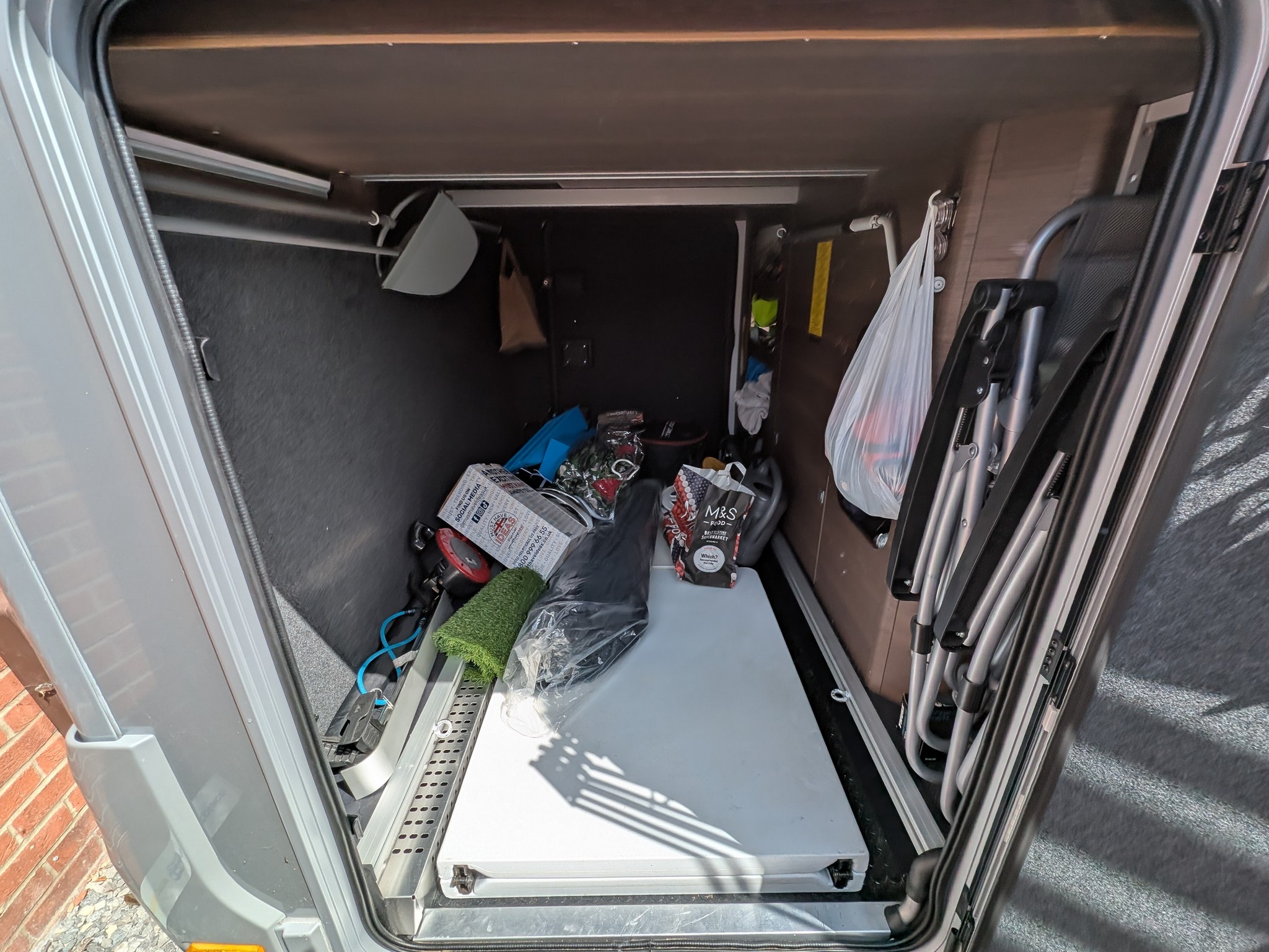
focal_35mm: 13
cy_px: 476
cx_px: 634
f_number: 2.2
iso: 36
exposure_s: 1/777
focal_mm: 1.95
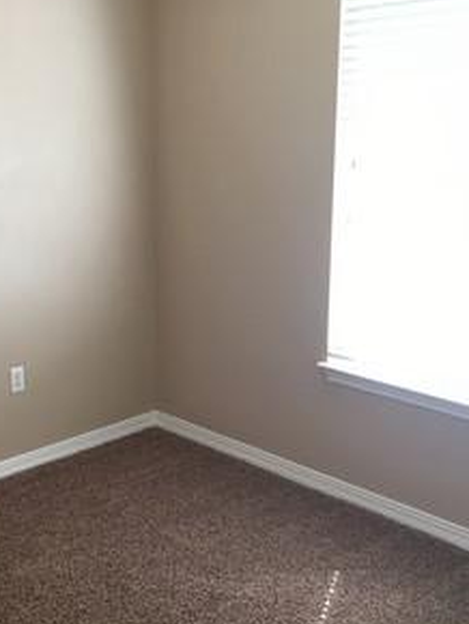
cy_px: 310
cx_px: 116
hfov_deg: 29.8
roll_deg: +1.4
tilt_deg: -11.0
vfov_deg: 39.6
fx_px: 866
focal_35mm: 48
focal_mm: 4.15
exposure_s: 1/15
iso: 50
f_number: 2.2
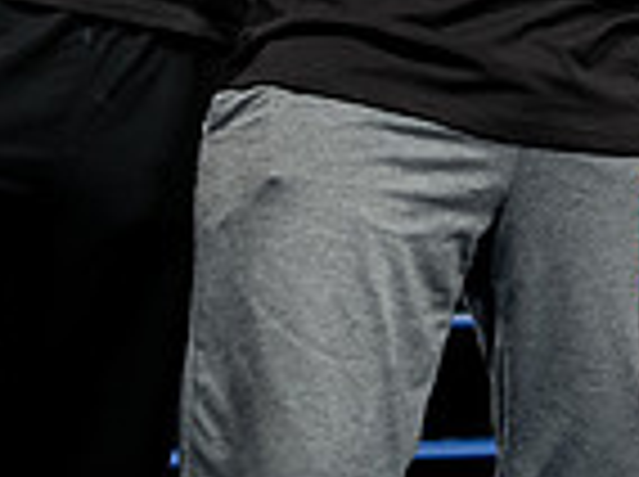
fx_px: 2469
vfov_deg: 10.5
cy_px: -295
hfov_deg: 14.3
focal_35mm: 134
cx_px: 783
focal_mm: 34
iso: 1600
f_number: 2.8
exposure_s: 1/800
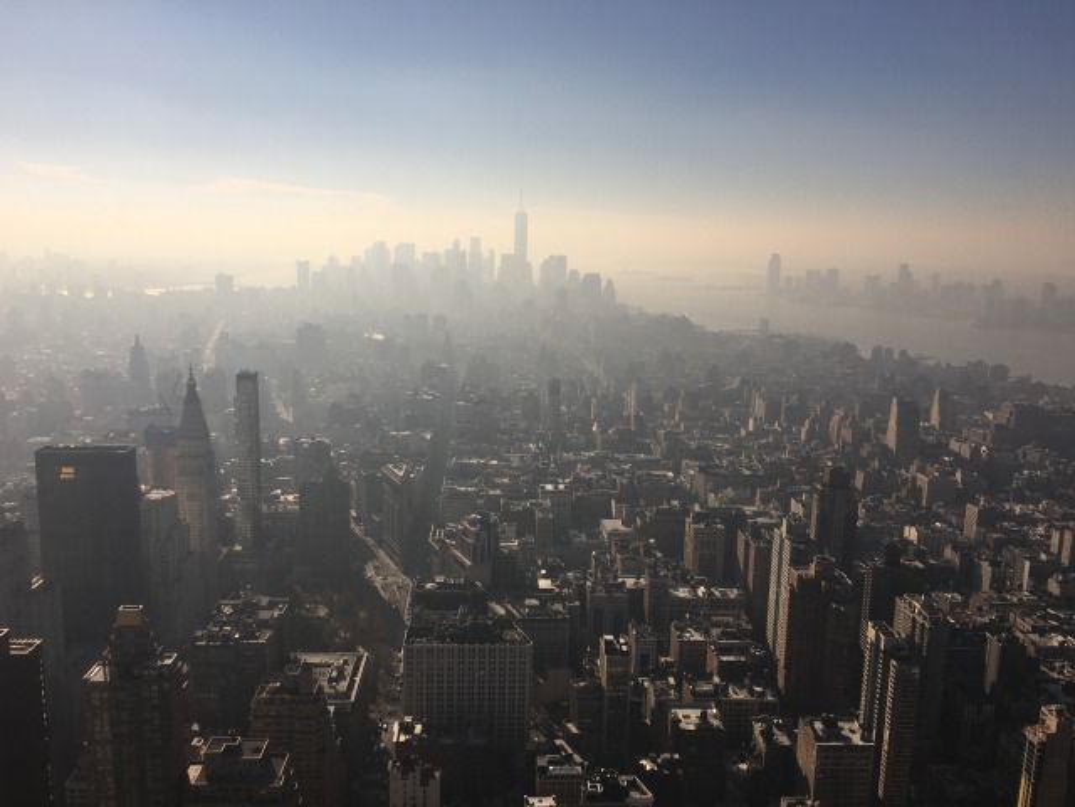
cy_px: 404
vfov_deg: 48.2
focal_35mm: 29
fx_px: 901
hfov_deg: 61.7
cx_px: 538
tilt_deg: -10.2
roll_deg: -1.1
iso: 25
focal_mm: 4.15
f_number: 2.2
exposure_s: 1/5128
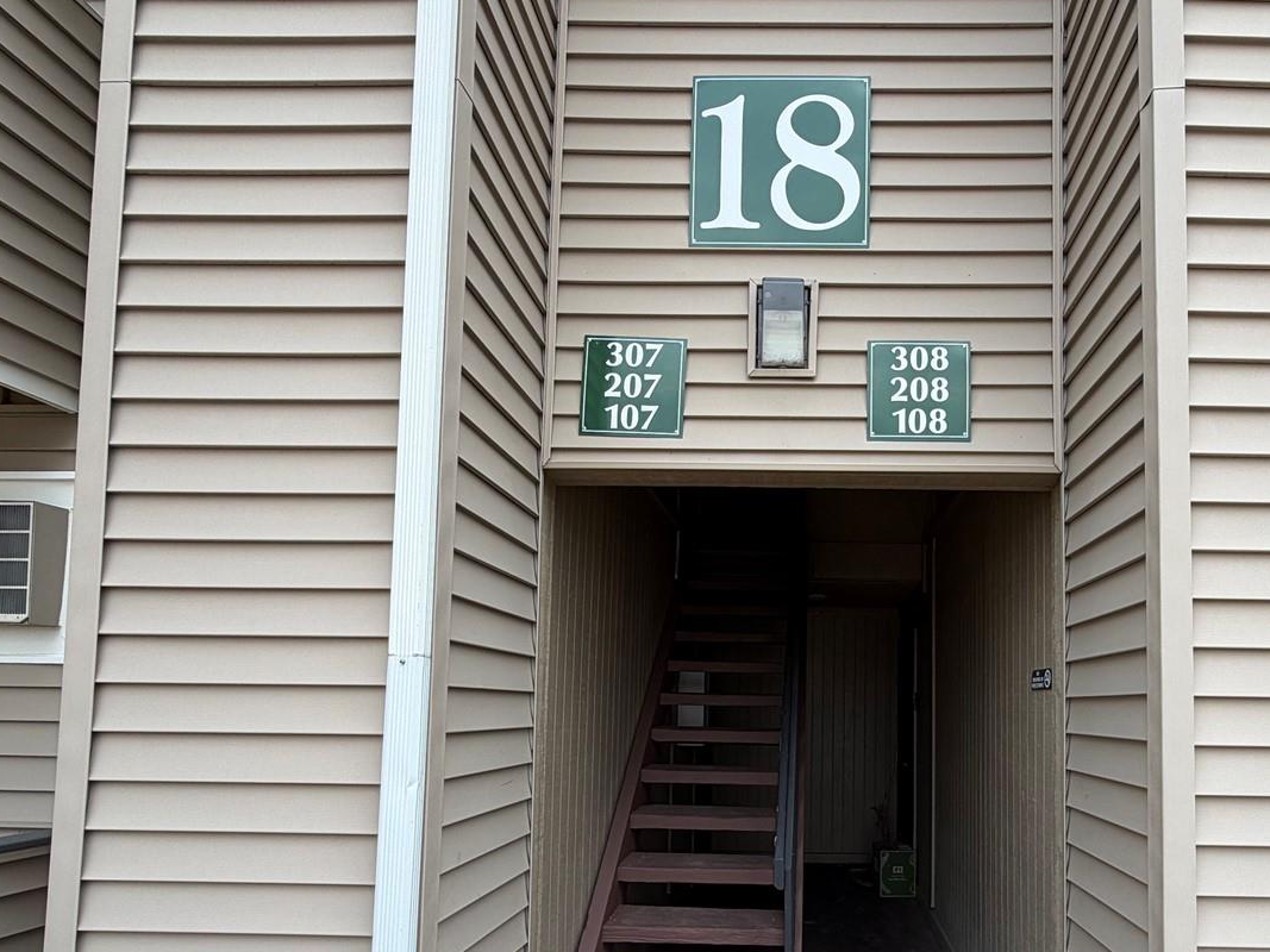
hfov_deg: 77.3
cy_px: 666
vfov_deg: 61.2
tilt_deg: +2.2
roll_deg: -0.3
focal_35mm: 21
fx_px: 770
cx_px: 807
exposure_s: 1/149
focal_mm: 2.22
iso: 40
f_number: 2.2
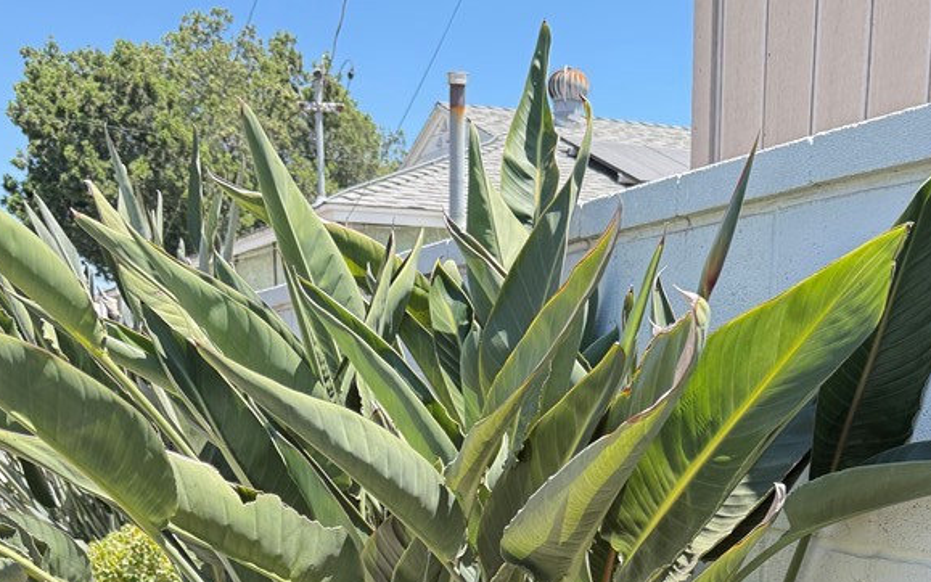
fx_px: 1142
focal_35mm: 45
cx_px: 518
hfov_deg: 44.3
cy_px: 630
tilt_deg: -13.2
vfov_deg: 26.5
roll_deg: -1.2
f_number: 1.78
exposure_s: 1/742
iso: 100
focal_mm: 6.76
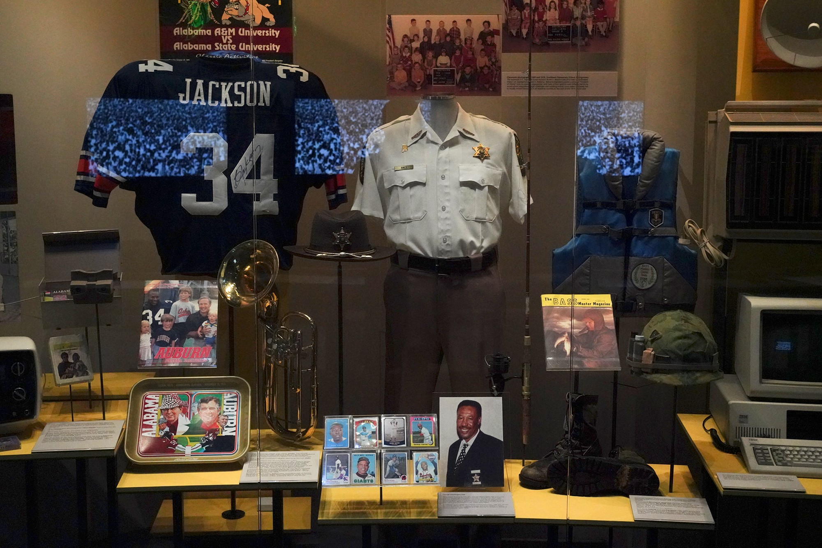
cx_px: 411
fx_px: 1028
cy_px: 274
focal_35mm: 45
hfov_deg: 43.6
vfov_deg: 29.9
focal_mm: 45
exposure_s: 1/100
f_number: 5.6
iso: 10000
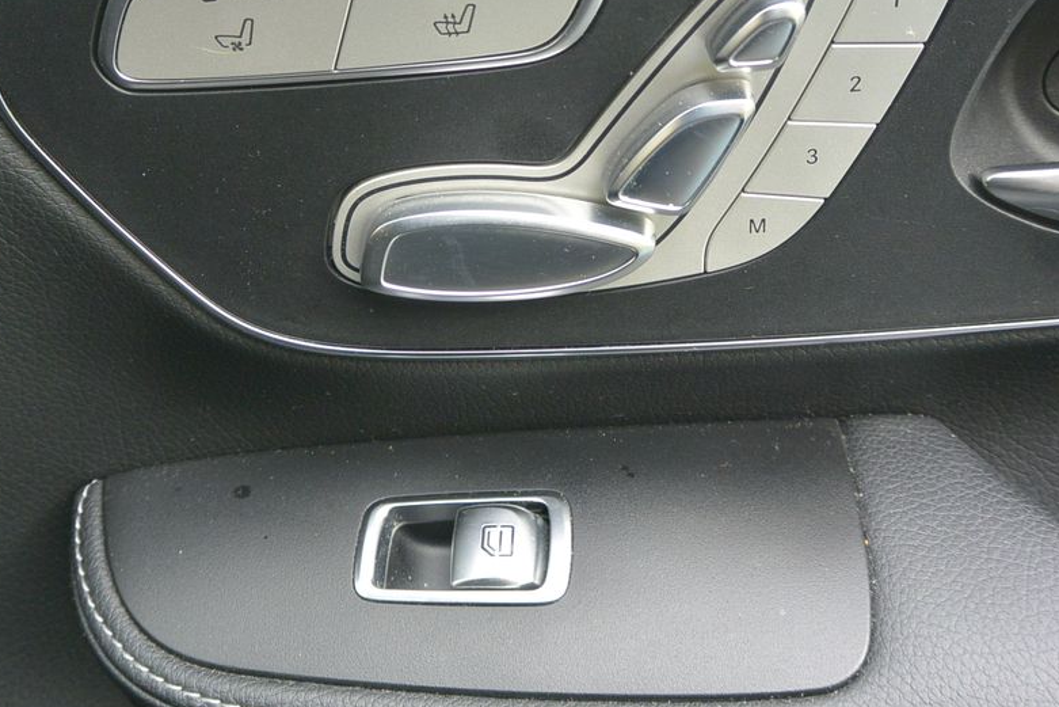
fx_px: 1118
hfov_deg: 50.7
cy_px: 249
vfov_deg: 34.8
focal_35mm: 38
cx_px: 522
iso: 320
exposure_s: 1/125
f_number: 3.5
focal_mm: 11
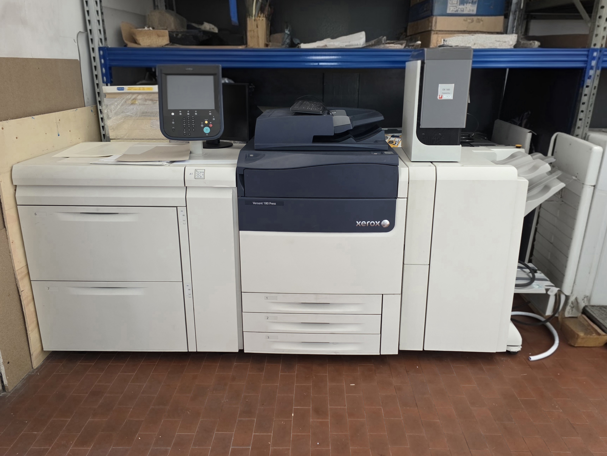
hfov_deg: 73.9
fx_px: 403
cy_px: 228
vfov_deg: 58.9
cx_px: 304
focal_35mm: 23
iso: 500
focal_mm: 6.3
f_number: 1.7
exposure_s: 1/101
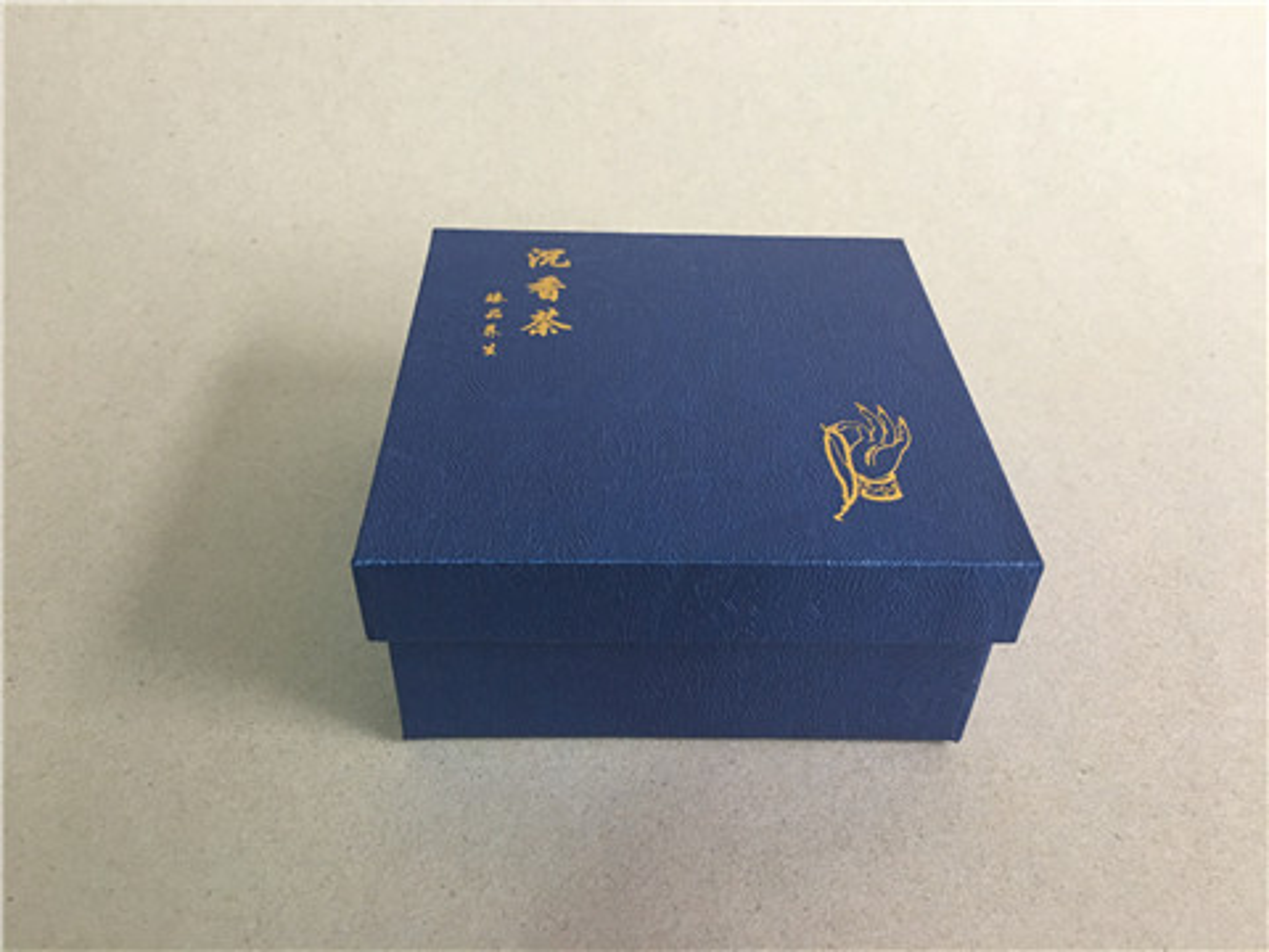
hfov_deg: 61.7
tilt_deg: -43.6
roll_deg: -1.2
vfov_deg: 48.2
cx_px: 634
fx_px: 1063
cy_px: 476
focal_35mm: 29
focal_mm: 4.15
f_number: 2.2
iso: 125
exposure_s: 1/17
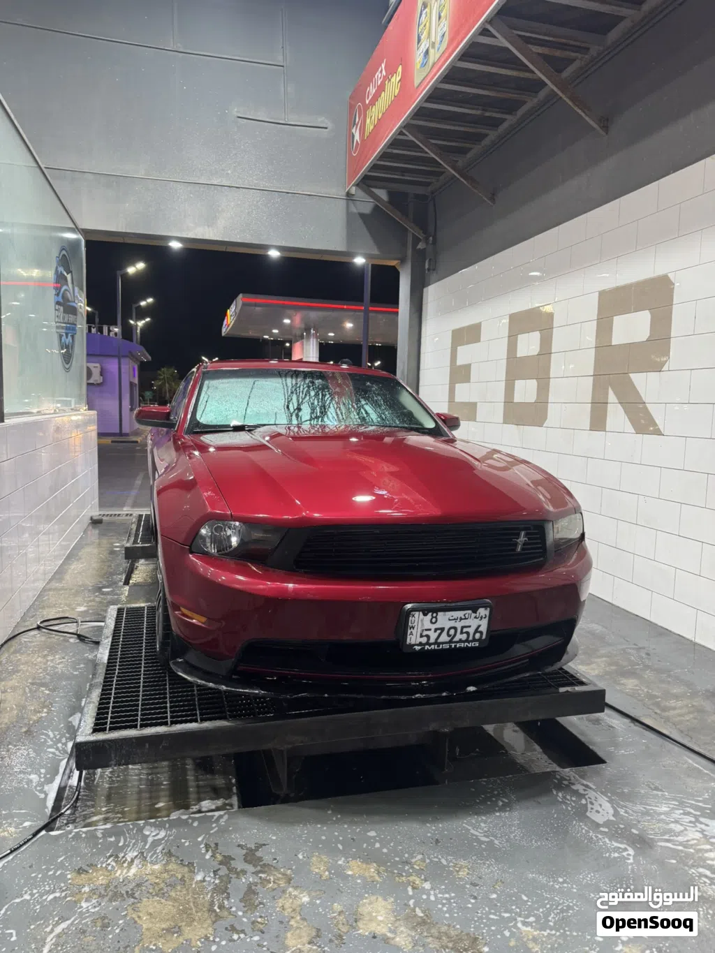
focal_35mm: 24
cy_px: 476
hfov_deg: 56.8
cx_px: 358
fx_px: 661
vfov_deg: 71.6
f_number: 1.78
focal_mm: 6.76
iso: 160
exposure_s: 1/50
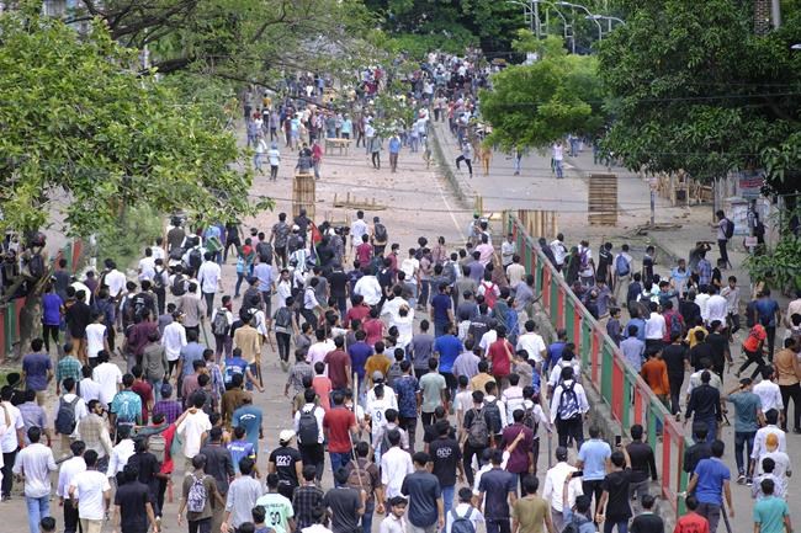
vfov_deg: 10.7
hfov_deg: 16.0
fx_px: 2847
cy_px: 266
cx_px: 400
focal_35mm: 128
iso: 400
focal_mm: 85
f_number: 2
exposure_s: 1/1700
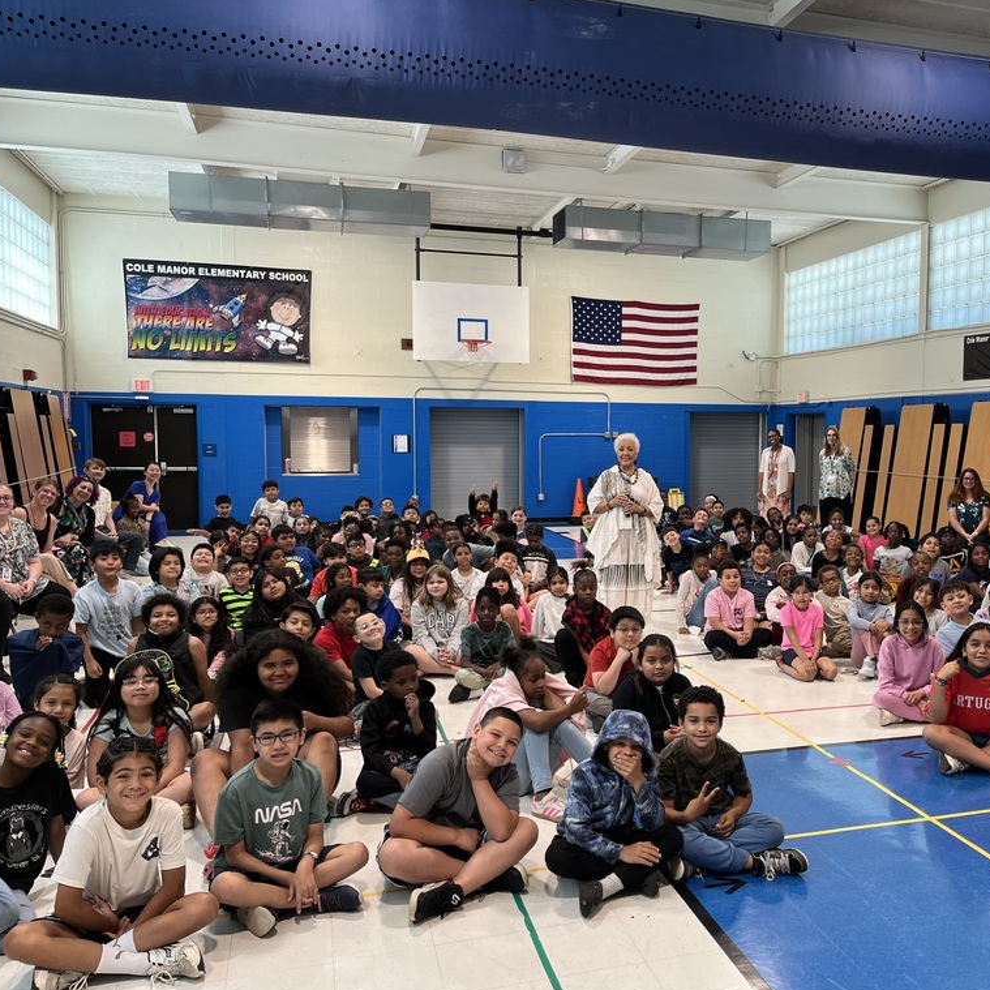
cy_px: 497
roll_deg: -1.3
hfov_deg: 51.6
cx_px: 655
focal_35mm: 31
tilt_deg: -1.4
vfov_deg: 52.5
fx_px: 1003
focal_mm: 5.1
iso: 80
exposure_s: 1/122
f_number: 1.6
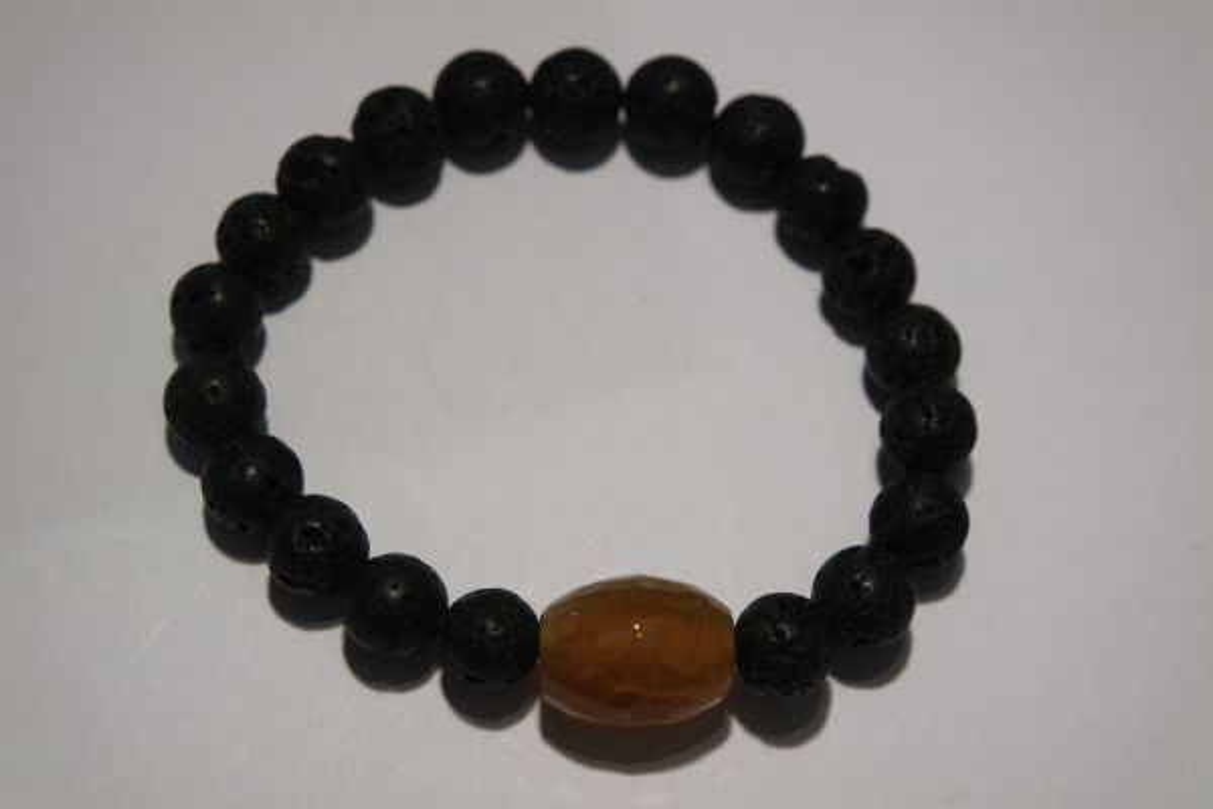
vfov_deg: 18.7
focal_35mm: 73
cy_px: 404
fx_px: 2460
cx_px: 606
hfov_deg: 27.7
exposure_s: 1/80
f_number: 5.6
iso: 800
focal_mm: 48
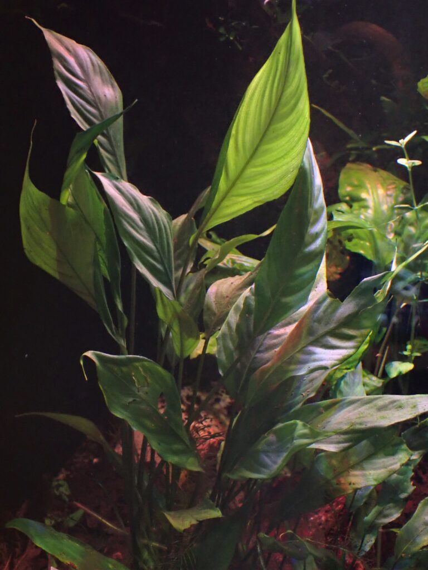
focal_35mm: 38
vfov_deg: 49.0
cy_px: 285
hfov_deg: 37.7
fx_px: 626
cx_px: 214
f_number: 2.7
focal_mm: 6.83
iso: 800
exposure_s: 1/50
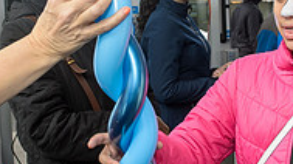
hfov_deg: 27.5
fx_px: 598
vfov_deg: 15.7
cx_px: 158
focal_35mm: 77
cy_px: 76
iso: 400
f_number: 5.6
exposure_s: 1/160
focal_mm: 24
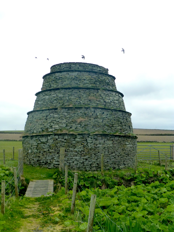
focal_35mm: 47
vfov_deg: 40.4
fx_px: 315
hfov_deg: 30.9
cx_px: 87
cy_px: 116
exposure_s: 1/1000
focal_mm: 8.5
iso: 160
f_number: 4.2
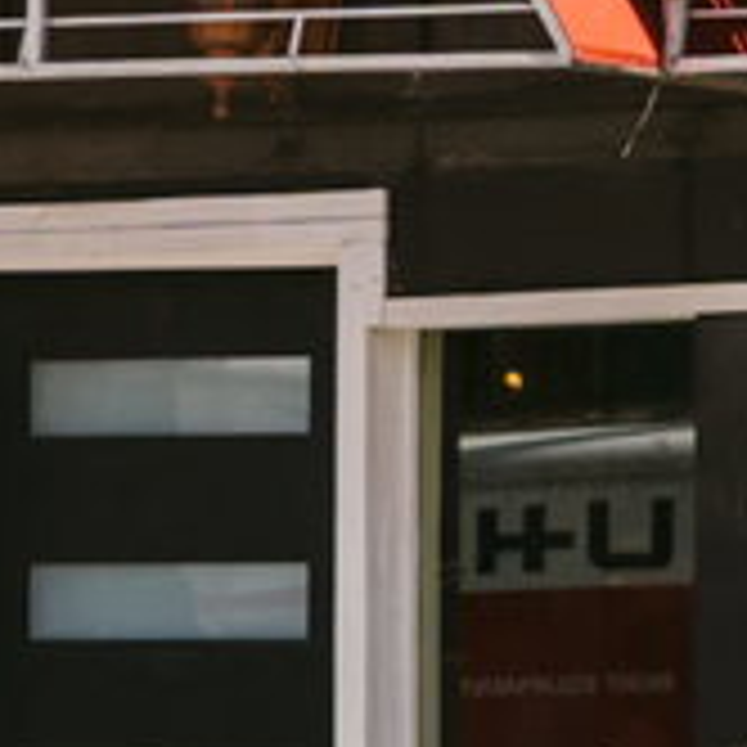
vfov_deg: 4.0
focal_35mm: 442
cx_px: 270
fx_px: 10791
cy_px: -250
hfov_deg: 4.0
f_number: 4
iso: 100
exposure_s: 1/800
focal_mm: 54
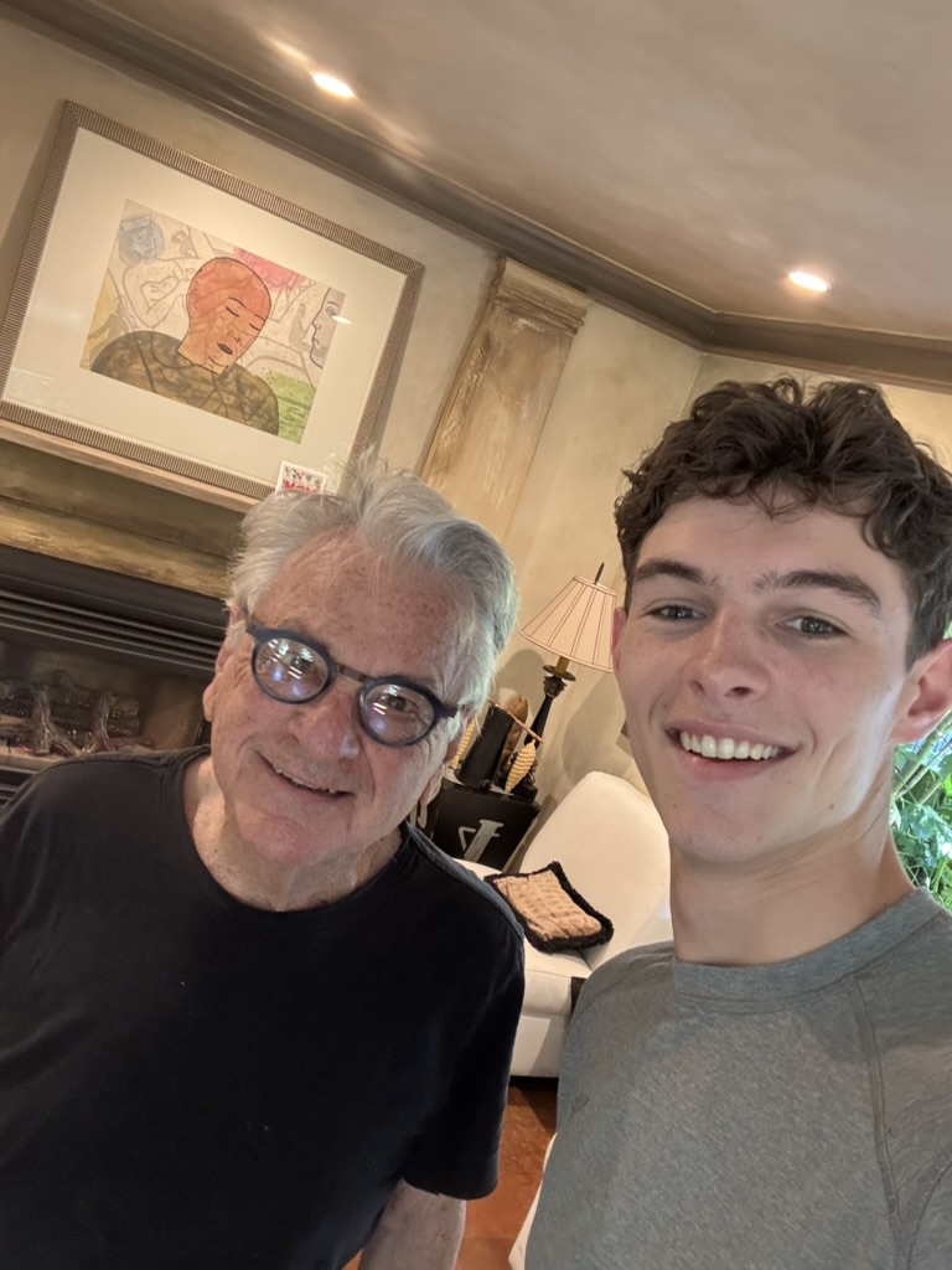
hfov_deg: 46.8
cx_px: 476
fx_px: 1100
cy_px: 635
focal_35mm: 30
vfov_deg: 60.0
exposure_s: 1/30
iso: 320
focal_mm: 2.69
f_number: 1.9
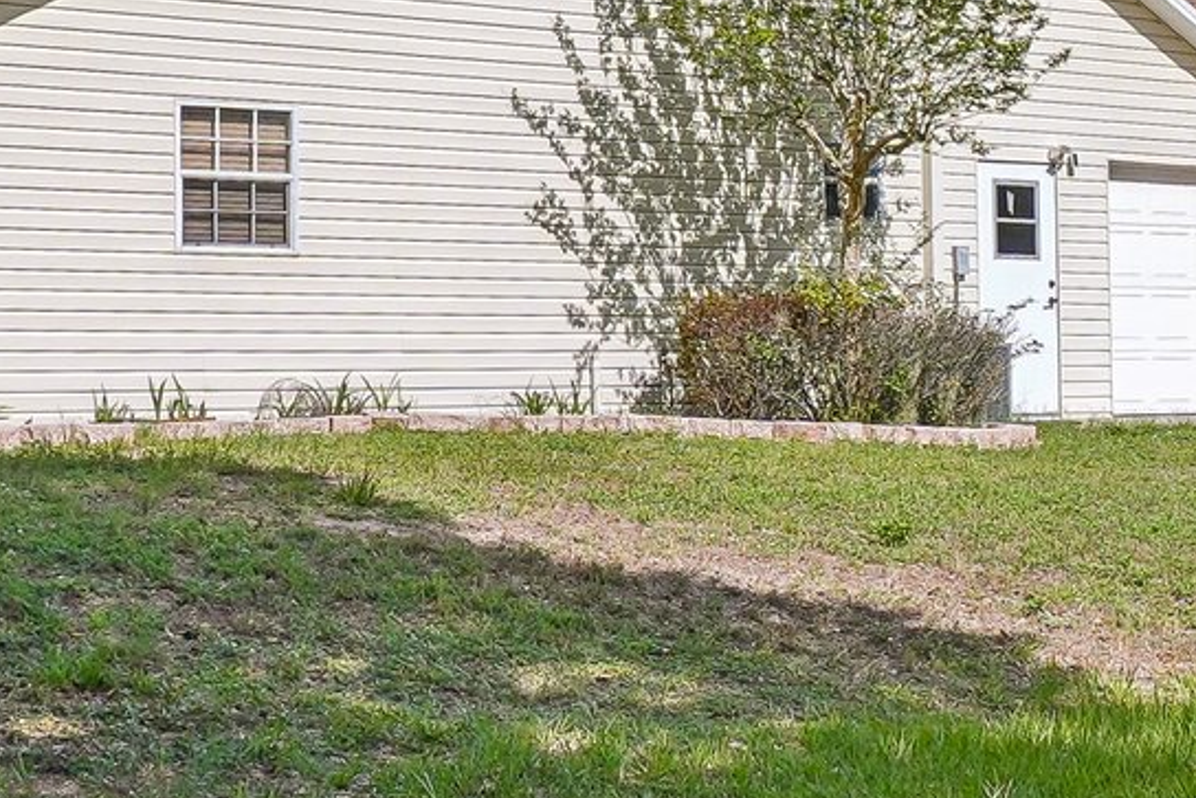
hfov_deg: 25.7
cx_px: 536
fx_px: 2625
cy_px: -258
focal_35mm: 79
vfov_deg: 16.3
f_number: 8
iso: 50
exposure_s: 1/250
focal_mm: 14
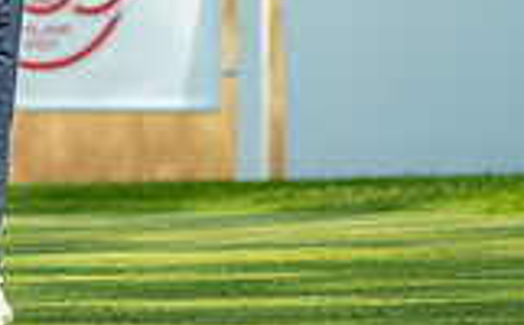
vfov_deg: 1.2
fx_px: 15753
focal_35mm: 1105
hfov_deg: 1.9
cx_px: -267
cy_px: -229
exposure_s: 1/2000
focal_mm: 300
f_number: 5
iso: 320
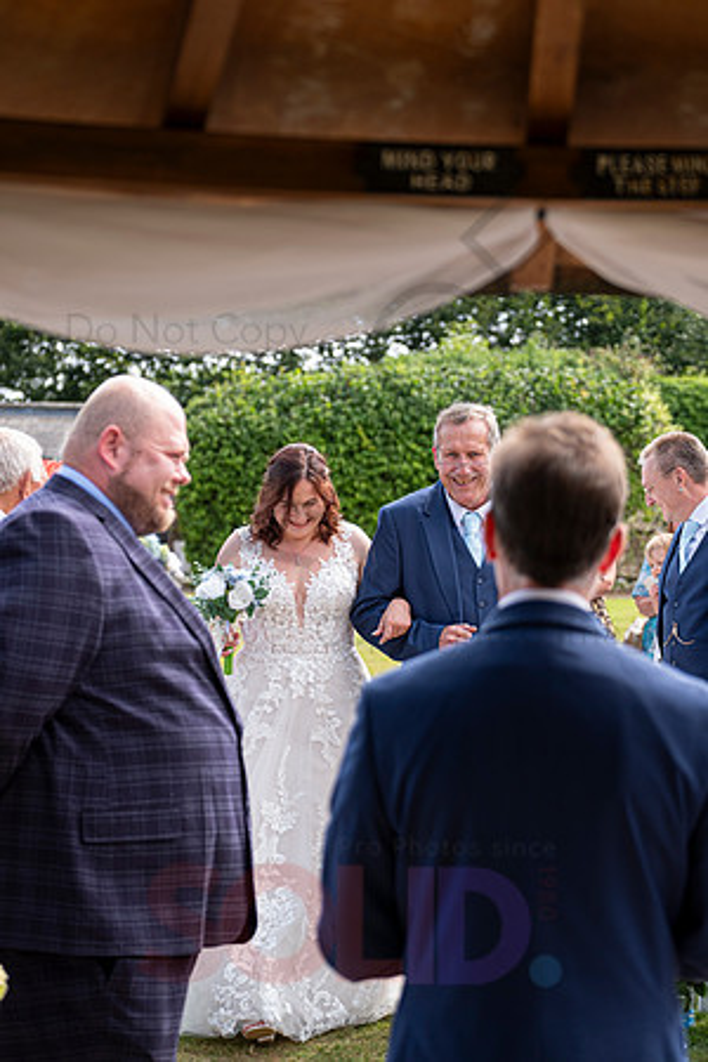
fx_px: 2596
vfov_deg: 23.1
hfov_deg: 15.5
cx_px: 354
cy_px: 531
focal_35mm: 88
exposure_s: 1/640
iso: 200
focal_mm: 58.7
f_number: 3.2
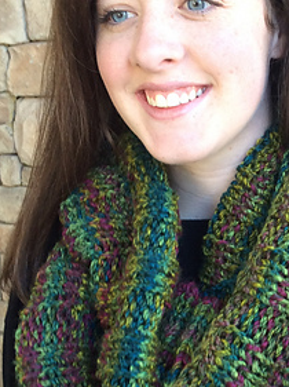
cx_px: 267
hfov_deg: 19.7
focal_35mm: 73
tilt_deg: -11.7
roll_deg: +2.7
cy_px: 209
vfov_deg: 26.7
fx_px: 814
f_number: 2.4
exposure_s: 1/24
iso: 32
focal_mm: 3.3
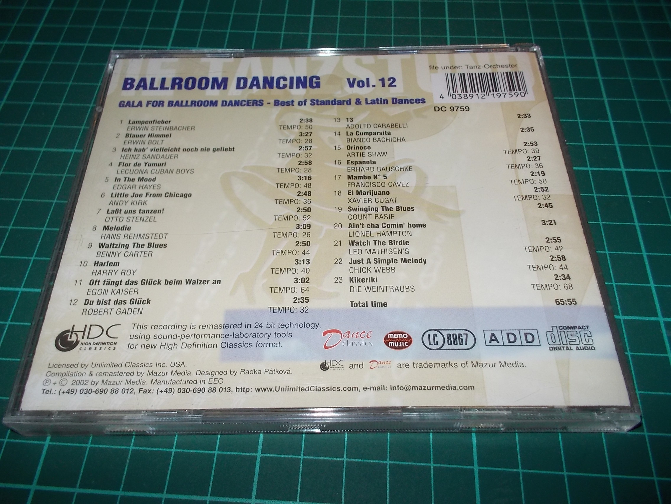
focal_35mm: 29
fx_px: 562
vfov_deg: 48.2
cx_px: 336
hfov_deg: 61.7
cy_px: 252
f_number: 3.3
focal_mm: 4.1
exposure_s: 1/30
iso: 200
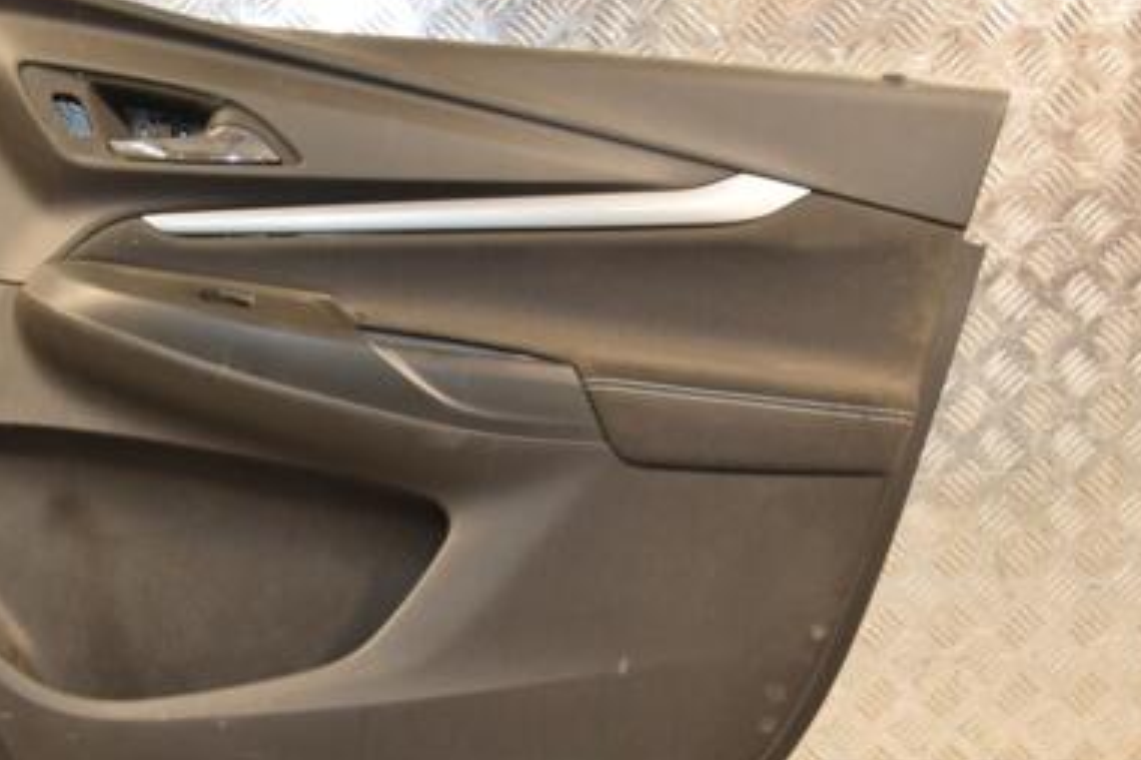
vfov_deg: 27.1
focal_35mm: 50
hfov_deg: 39.1
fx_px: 1577
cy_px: 409
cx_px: 342
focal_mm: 21
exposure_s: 1/125
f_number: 5
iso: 800
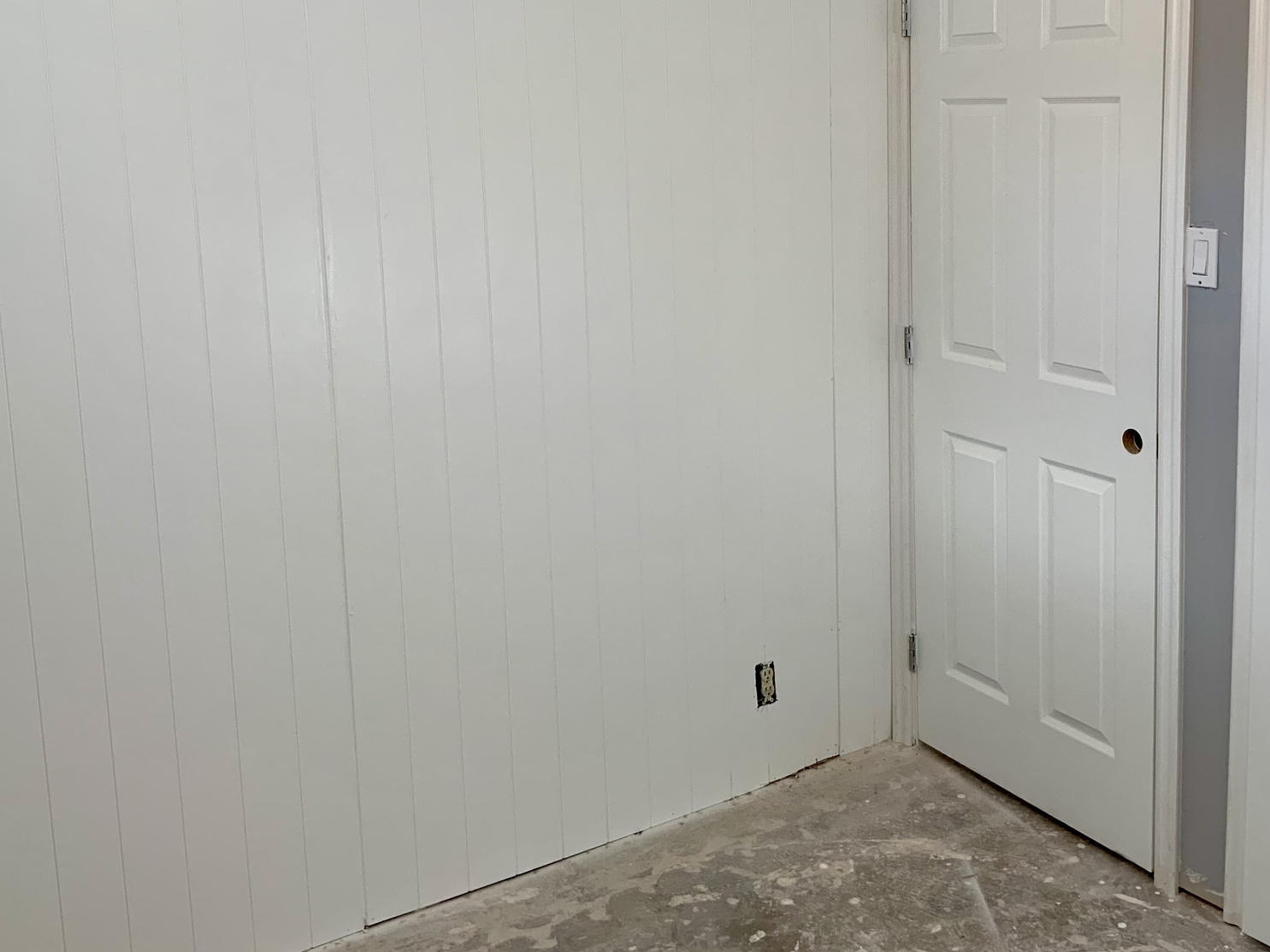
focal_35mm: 40
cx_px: 759
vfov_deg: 35.6
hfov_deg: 46.5
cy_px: 307
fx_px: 1468
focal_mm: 3
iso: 25
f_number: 1.8
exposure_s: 1/120
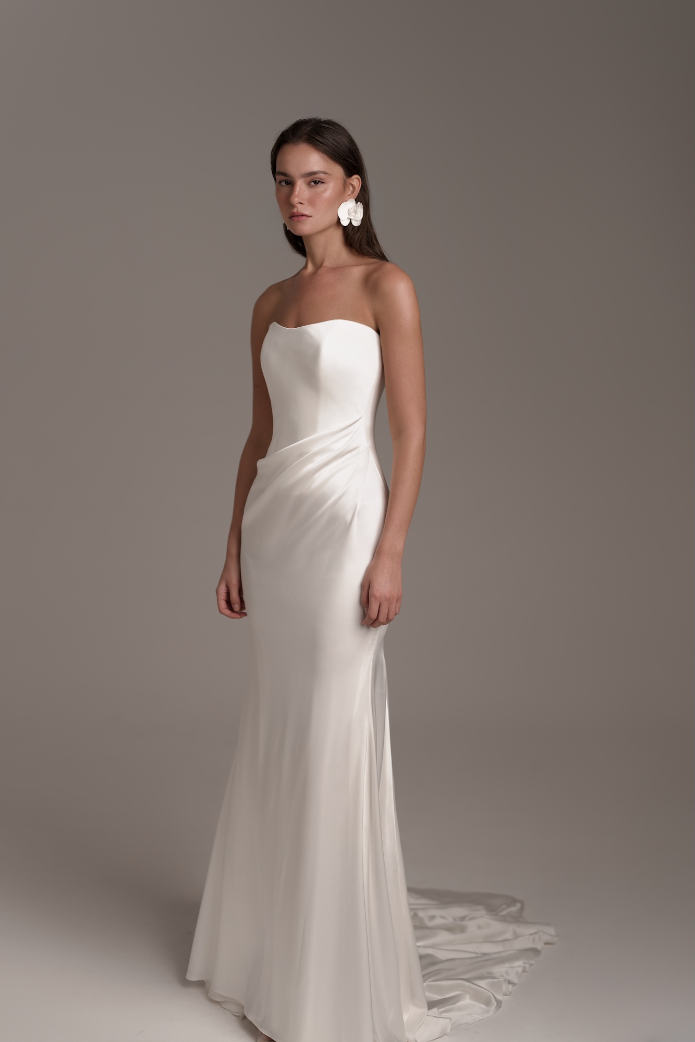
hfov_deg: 27.0
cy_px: 521
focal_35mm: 50
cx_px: 348
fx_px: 1448
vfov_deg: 39.6
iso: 50
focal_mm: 50
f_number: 1.2
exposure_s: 1/320
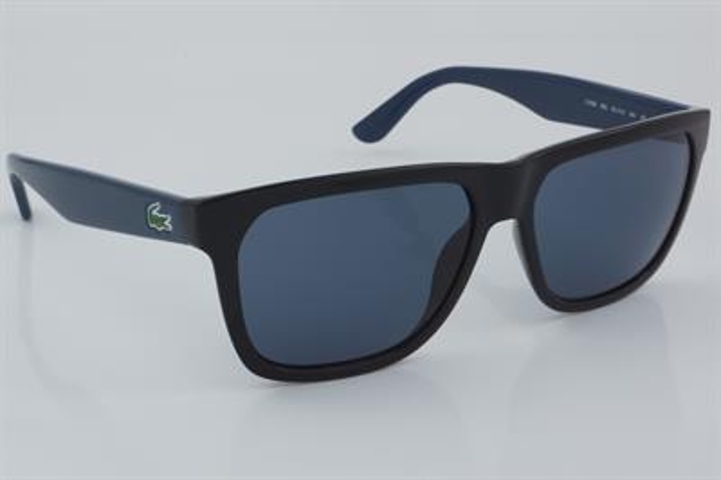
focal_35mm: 75
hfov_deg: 27.0
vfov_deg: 18.2
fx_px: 1501
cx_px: 360
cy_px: 240
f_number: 32
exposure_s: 1/4
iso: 100
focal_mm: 50
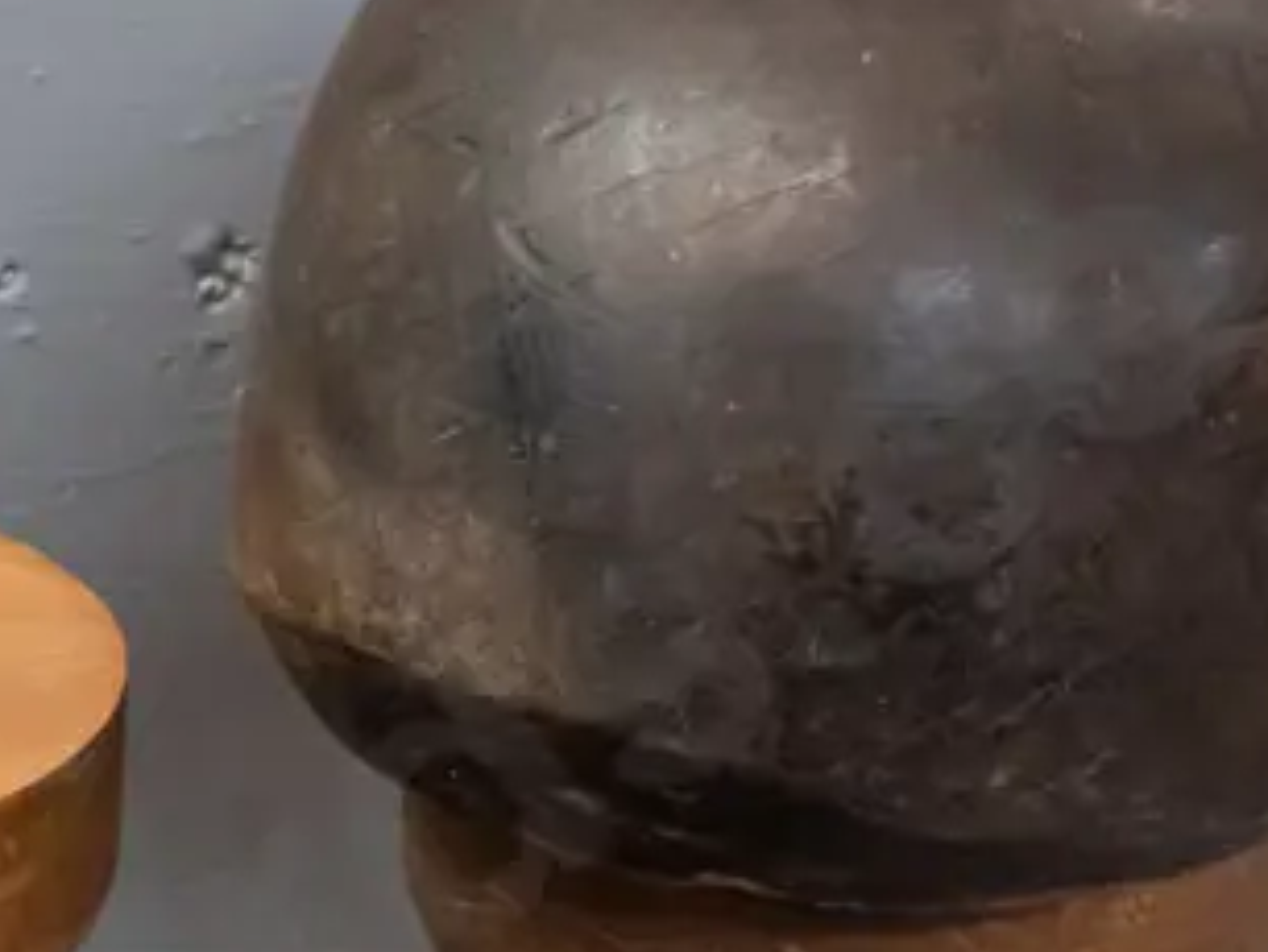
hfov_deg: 15.2
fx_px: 4656
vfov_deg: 11.4
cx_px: -21
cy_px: 1176
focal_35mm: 127
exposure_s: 1/100
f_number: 5.6
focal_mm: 19
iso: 3200
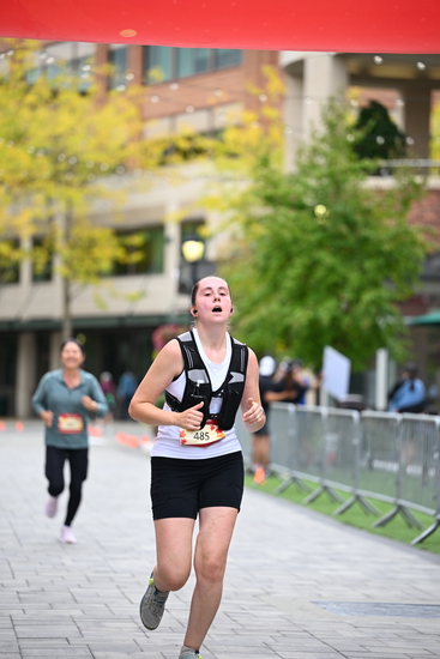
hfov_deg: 10.6
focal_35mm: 130
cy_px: 330
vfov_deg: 15.8
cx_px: 220
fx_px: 2382
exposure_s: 1/2000
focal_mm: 130
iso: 640
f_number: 2.8
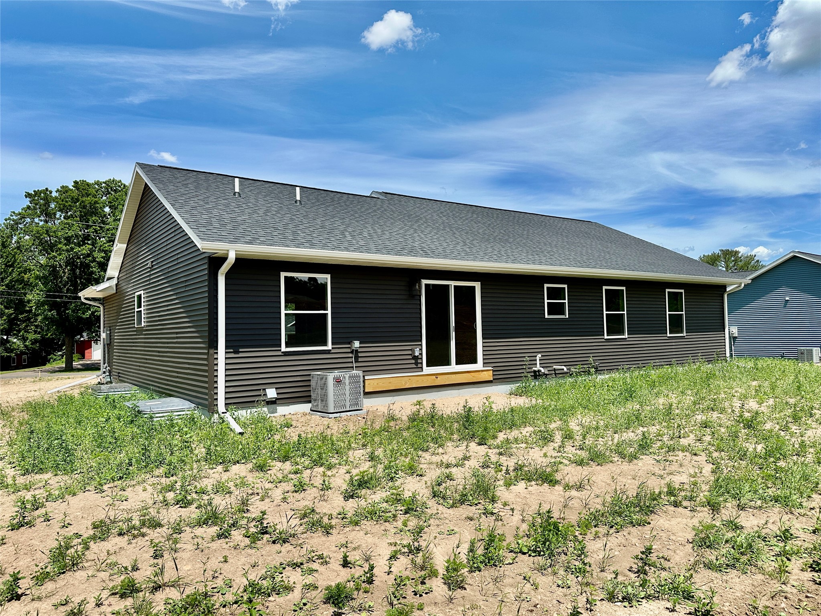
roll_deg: +1.0
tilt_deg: +1.8
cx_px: 410
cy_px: 308
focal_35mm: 24
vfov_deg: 56.8
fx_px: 569
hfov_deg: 71.6
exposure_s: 1/5525
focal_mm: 6.86
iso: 80
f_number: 1.78
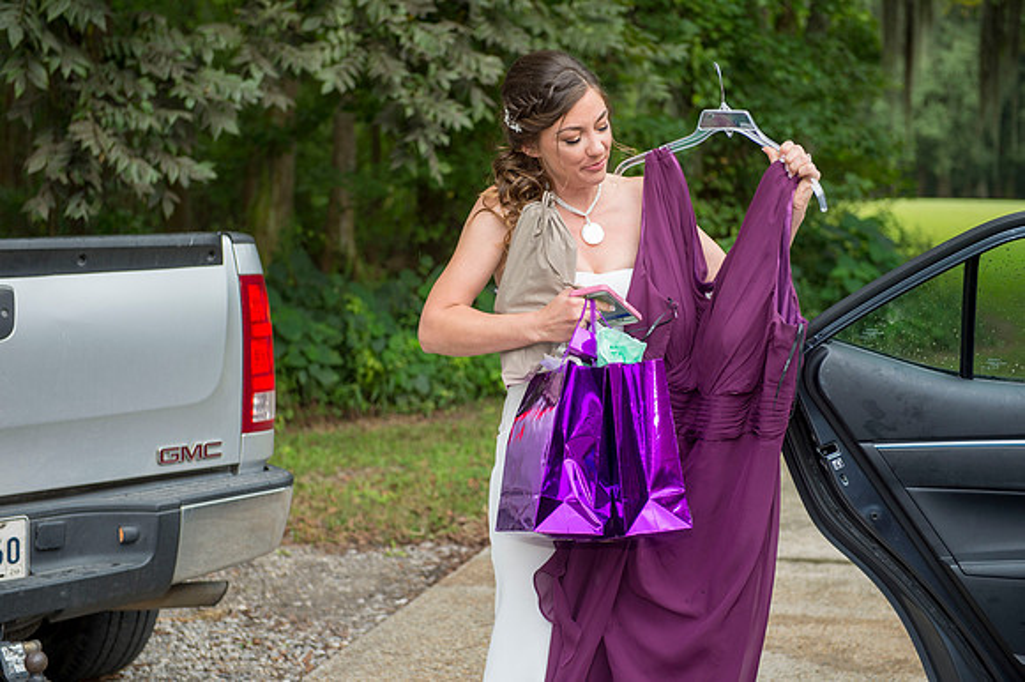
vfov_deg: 20.6
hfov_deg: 30.5
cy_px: 341
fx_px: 1878
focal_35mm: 66
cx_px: 512
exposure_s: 1/400
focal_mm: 66
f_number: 4.5
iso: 320
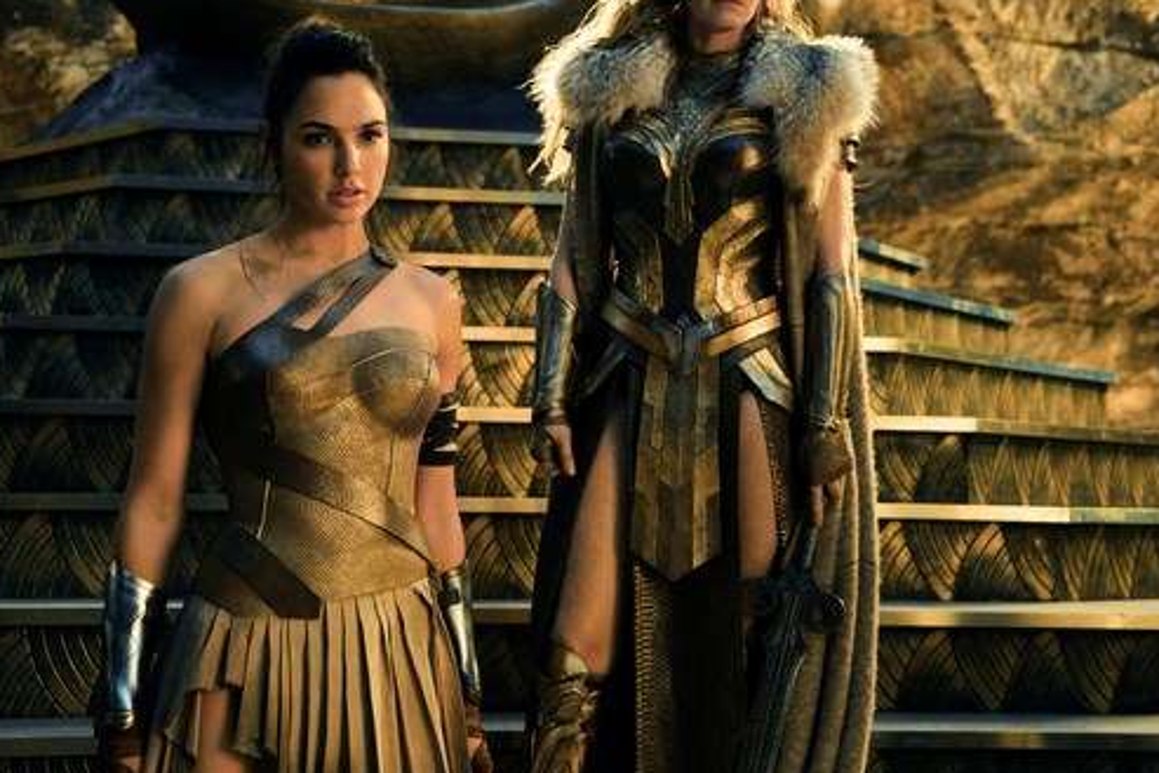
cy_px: 318
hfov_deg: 28.4
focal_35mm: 71
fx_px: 2286
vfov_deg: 19.2
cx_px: 611
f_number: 4
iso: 3200
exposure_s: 1/160
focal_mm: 50
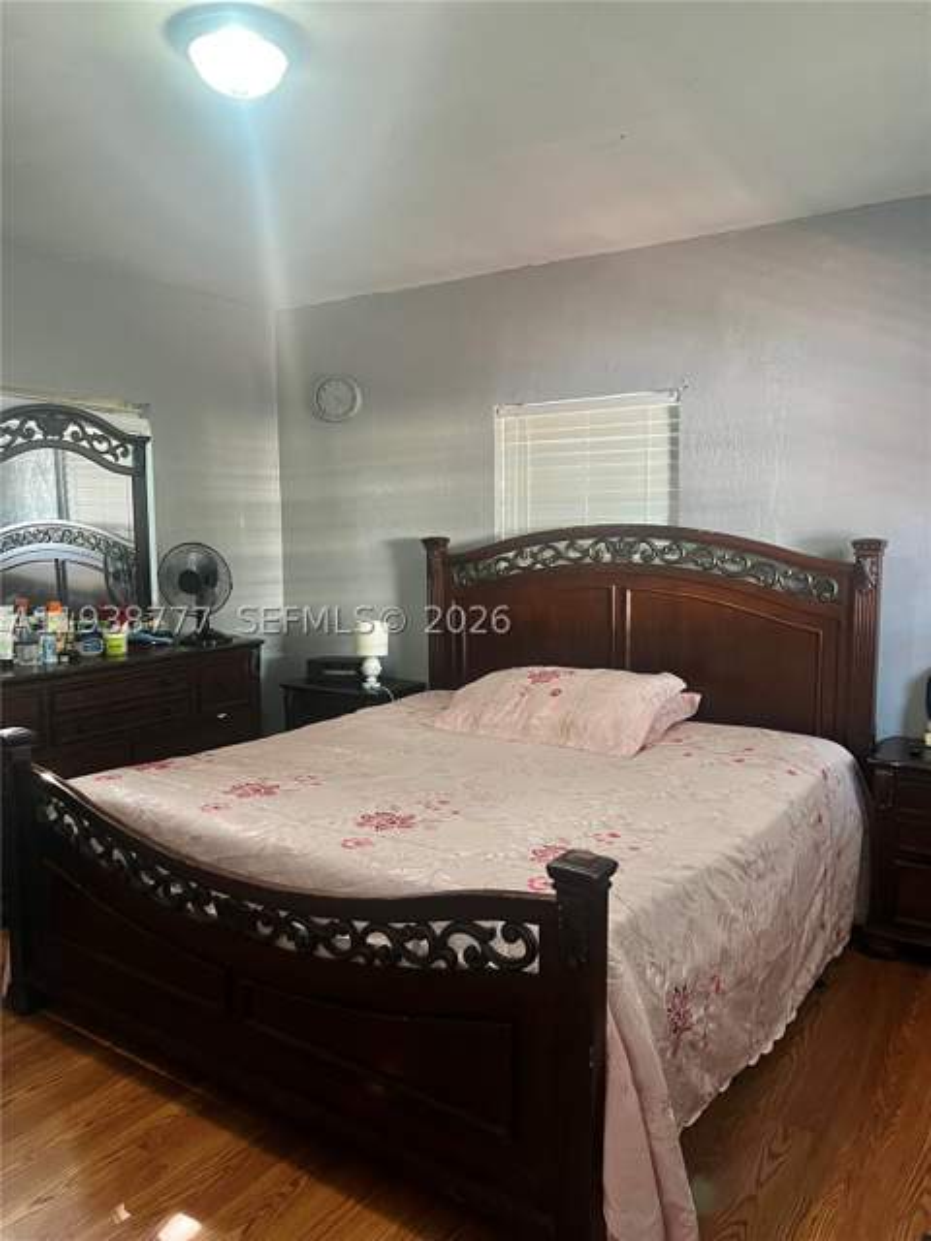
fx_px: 932
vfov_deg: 67.3
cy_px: 620
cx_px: 466
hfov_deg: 53.1
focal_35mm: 26
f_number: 1.5
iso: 500
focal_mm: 5.7
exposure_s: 1/60
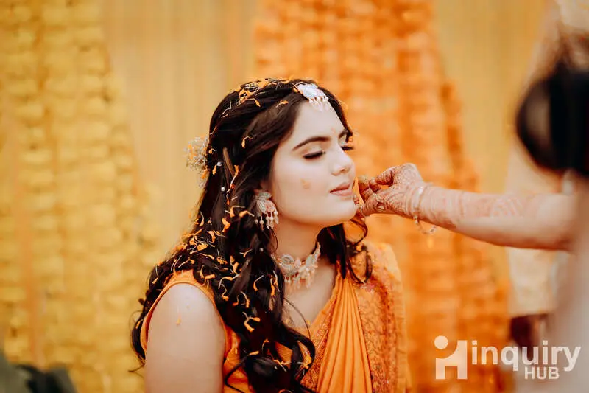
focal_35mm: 85
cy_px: 196
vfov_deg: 16.1
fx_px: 1390
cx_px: 294
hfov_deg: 23.9
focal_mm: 85
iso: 50
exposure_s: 1/500
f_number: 1.6
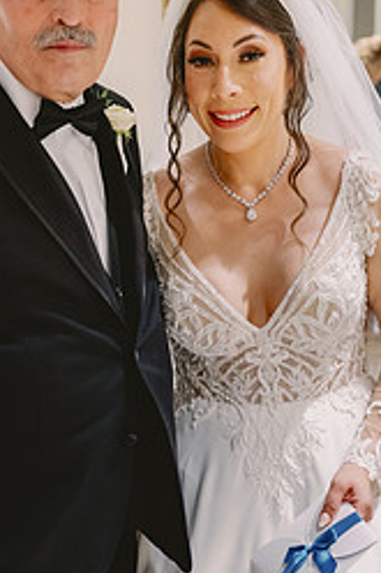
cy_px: 284
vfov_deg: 29.3
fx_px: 1097
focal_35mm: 69
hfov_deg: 19.7
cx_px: 169
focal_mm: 38
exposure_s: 1/160
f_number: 2.8
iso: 2000
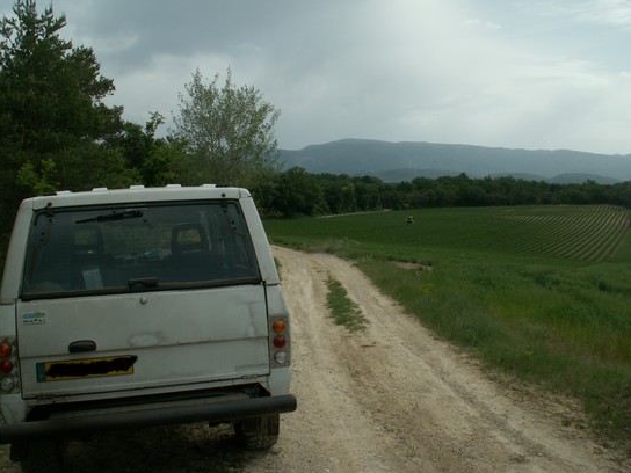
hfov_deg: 51.4
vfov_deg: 39.7
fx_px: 656
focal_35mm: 36
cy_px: 236
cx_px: 320
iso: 50
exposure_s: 1/640
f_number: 4
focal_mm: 5.86
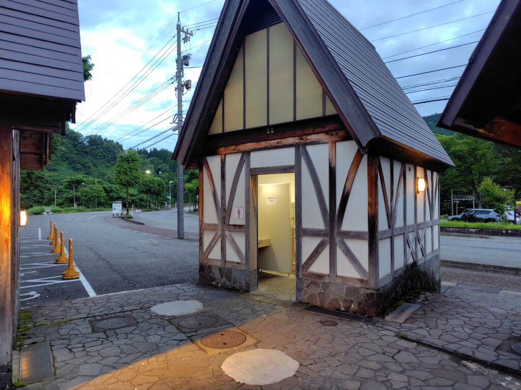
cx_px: 260
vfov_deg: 58.9
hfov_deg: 73.9
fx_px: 346
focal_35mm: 23
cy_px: 195
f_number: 1.9
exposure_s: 1/50
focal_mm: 5.6
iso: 276
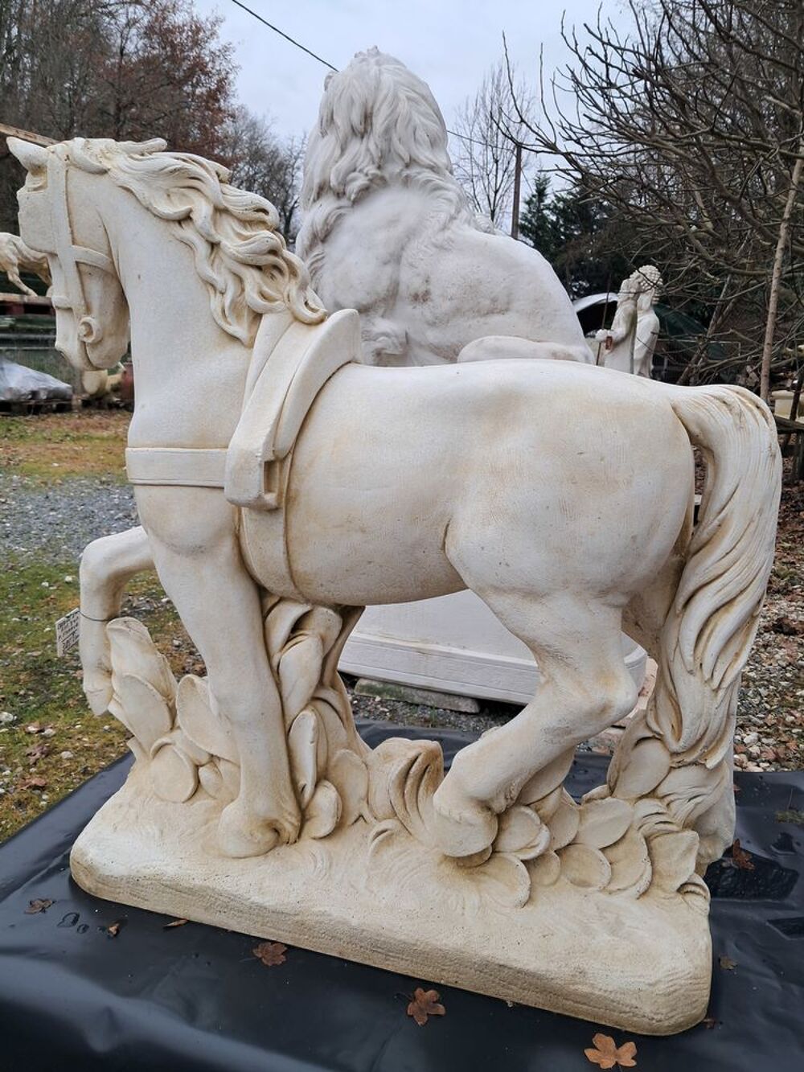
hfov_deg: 51.4
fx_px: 836
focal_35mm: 27
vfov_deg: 65.3
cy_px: 536
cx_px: 402
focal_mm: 4
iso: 50
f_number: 1.8
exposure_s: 1/50
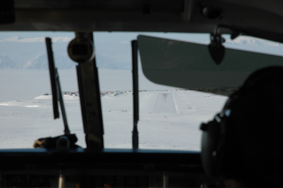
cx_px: 142
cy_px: 94
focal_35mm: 105
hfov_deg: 19.5
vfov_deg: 13.0
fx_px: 825
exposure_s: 1/400
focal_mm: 70
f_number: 10
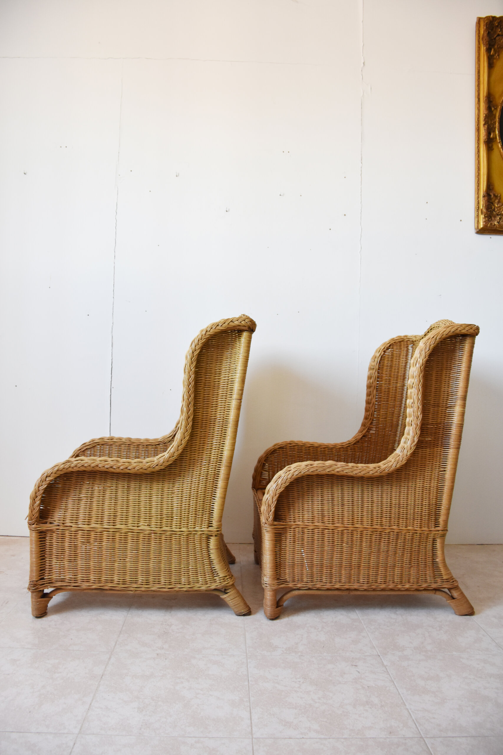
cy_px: 378
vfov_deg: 67.4
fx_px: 566
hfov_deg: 47.9
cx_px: 252
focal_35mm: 27
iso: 800
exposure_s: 1/80
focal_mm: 18
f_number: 4.5
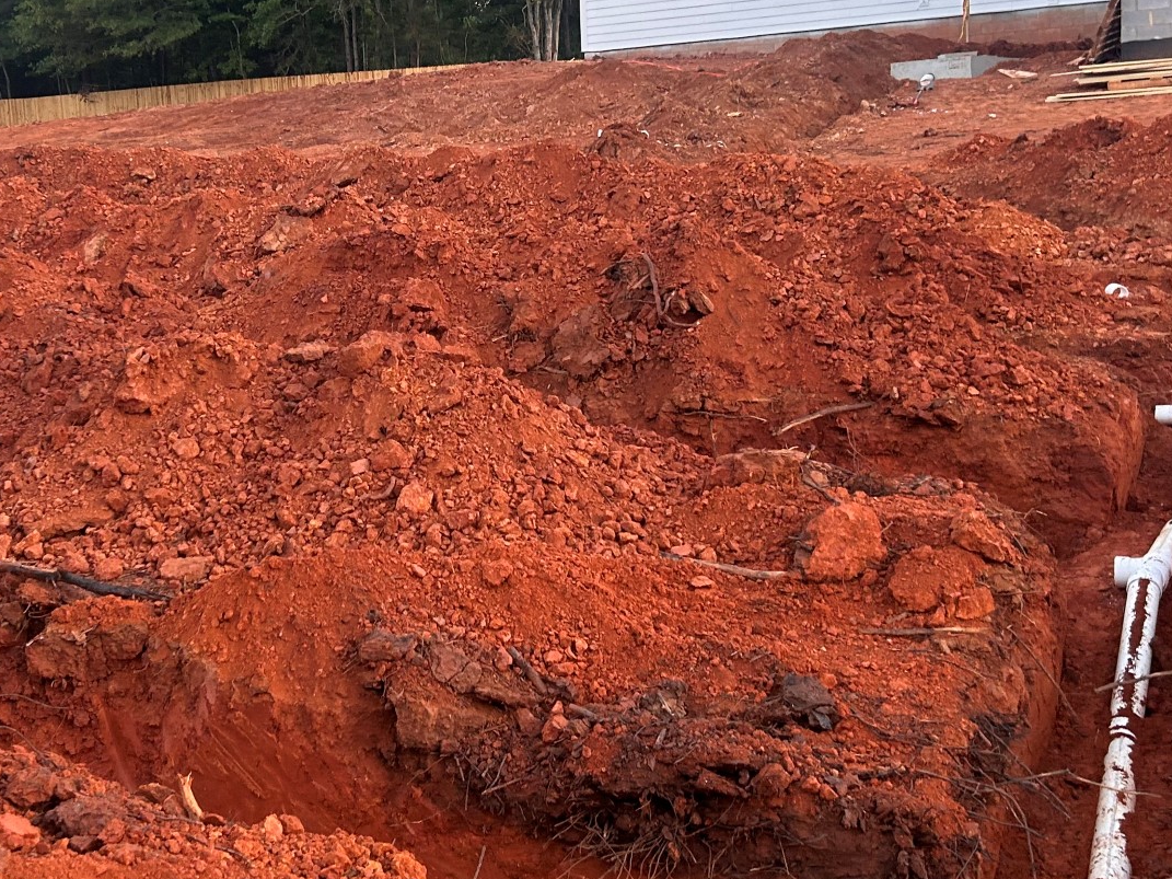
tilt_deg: -5.7
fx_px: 1727
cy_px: 330
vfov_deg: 28.5
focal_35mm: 51
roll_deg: +2.4
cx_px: 381
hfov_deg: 37.1
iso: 125
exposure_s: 1/73
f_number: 1.5
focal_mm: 5.7
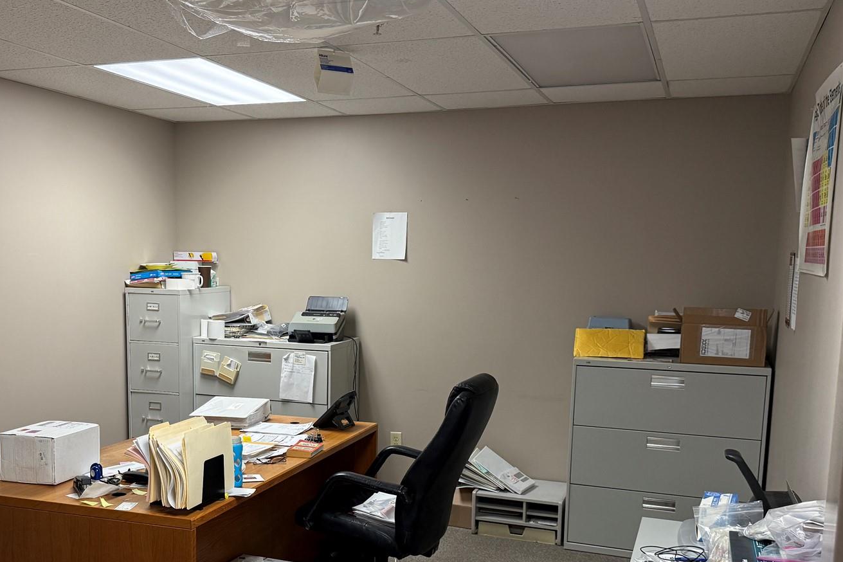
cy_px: 377
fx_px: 913
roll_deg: -0.8
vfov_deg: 33.9
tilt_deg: -7.9
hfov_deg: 49.2
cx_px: 334
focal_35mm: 39
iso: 250
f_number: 1.78
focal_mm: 6.76
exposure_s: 1/120
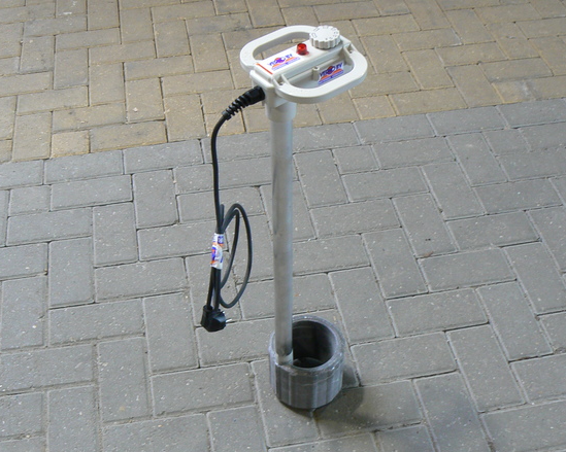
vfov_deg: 31.4
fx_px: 804
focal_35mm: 48
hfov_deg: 38.8
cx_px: 280
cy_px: 223
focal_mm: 6.2
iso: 100
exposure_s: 1/6
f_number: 4.5
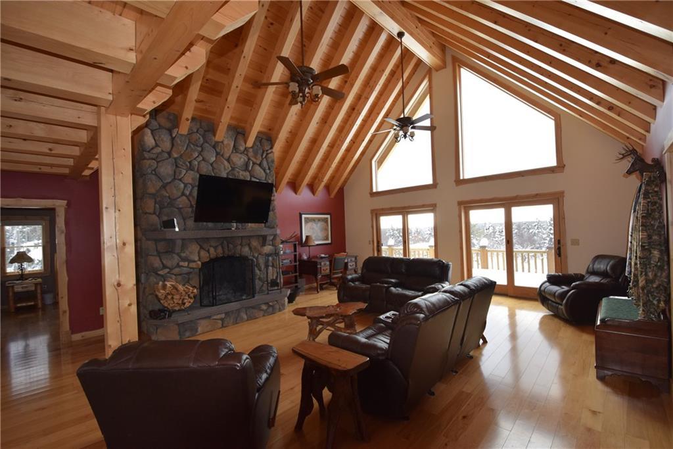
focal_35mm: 15
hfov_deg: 100.4
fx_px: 280
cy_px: 224
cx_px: 336
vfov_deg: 77.3
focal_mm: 10
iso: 800
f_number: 5.6
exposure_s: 1/125
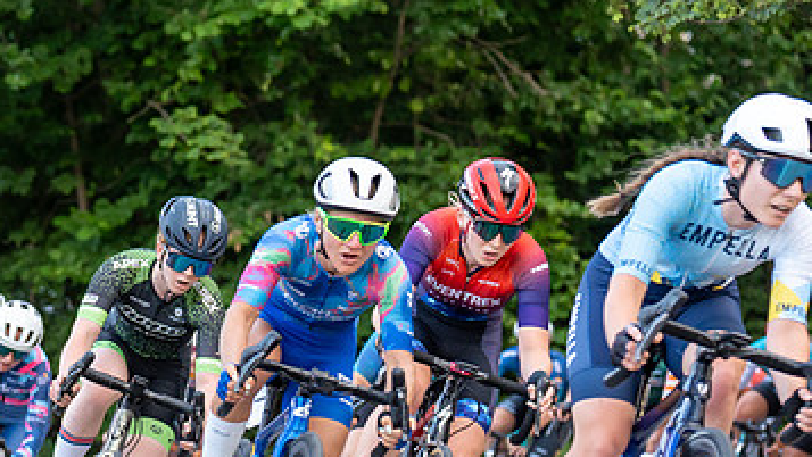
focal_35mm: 202
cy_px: 457
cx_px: -209
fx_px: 4350
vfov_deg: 6.0
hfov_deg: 10.5
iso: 1000
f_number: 3.2
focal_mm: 76
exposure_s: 1/500
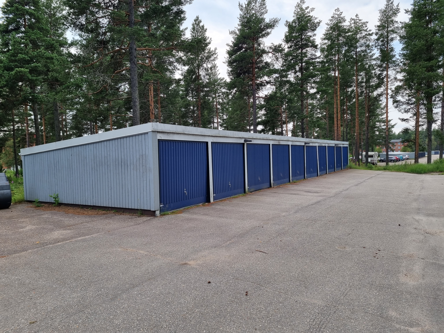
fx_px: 333
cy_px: 166
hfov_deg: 67.3
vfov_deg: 53.1
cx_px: 222
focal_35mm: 26
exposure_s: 1/1188
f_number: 1.8
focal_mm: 5.4
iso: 50
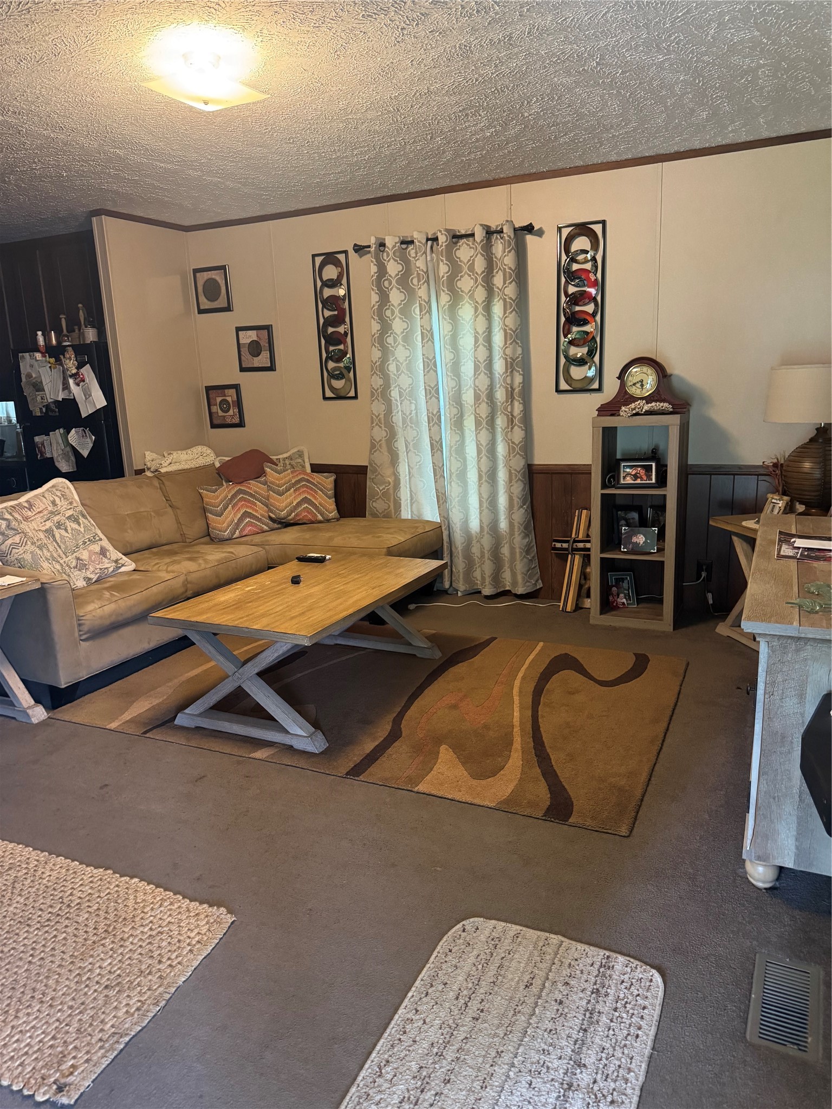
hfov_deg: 56.8
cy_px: 554
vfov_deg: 71.6
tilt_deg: -11.8
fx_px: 769
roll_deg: +3.1
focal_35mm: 24
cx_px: 416
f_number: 1.78
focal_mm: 6.76
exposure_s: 1/46
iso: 800
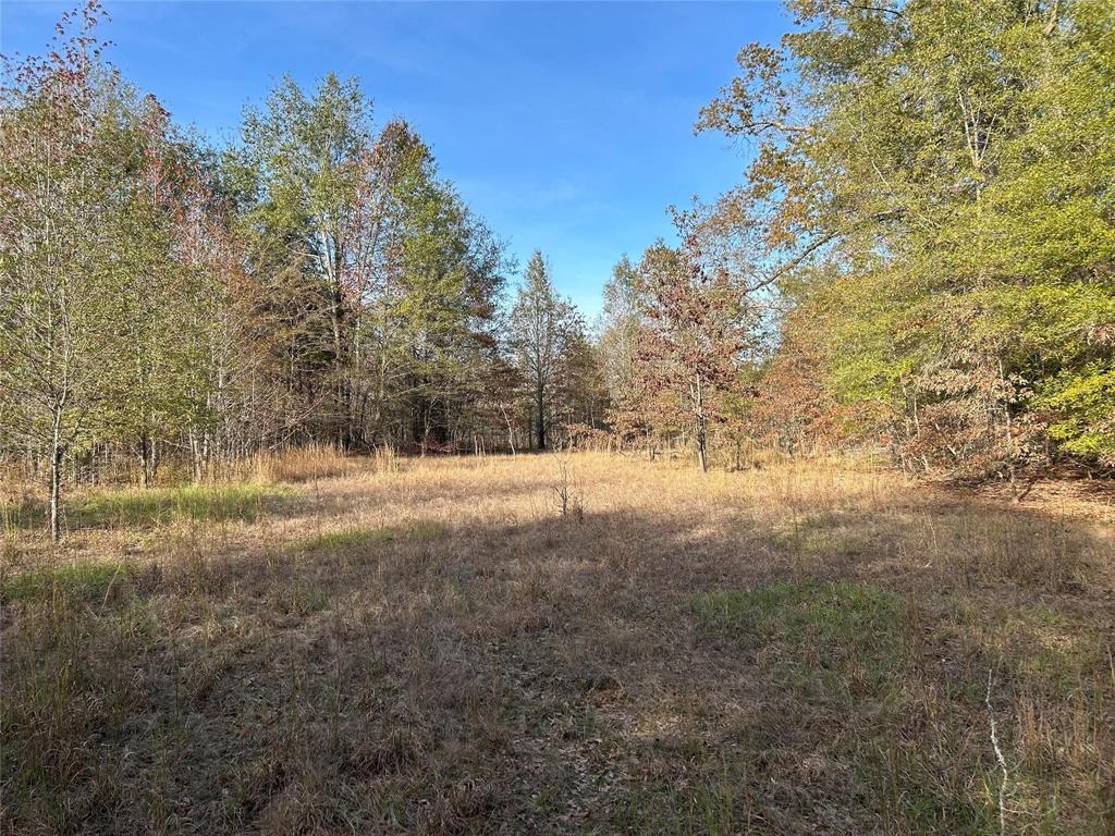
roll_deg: +1.3
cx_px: 558
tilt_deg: +0.8
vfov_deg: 53.1
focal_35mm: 26
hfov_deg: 67.3
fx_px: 837
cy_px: 418
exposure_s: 1/1361
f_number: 1.5
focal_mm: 5.7
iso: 50
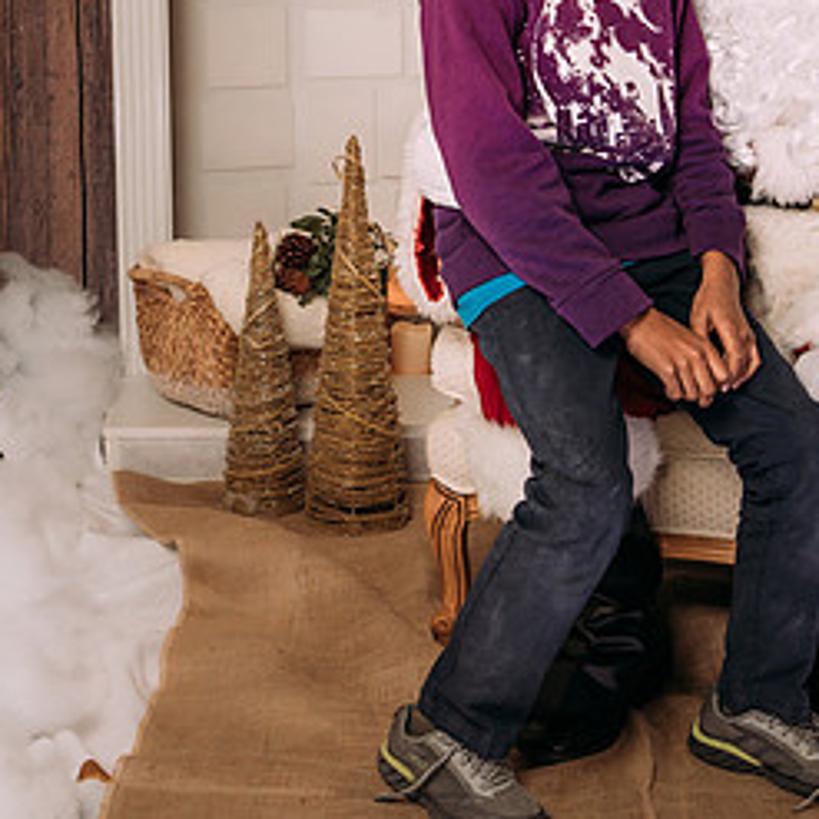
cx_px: 326
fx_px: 2115
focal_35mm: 79
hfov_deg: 21.9
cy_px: 210
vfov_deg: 21.7
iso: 100
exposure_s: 1/100
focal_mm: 35
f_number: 5.6
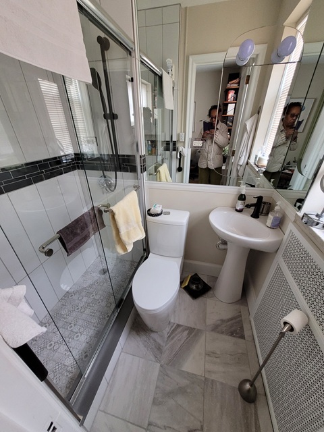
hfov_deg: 89.9
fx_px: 162
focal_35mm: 13
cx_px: 162
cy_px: 216
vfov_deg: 106.2
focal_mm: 1.74
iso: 320
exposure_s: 1/40
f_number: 2.2
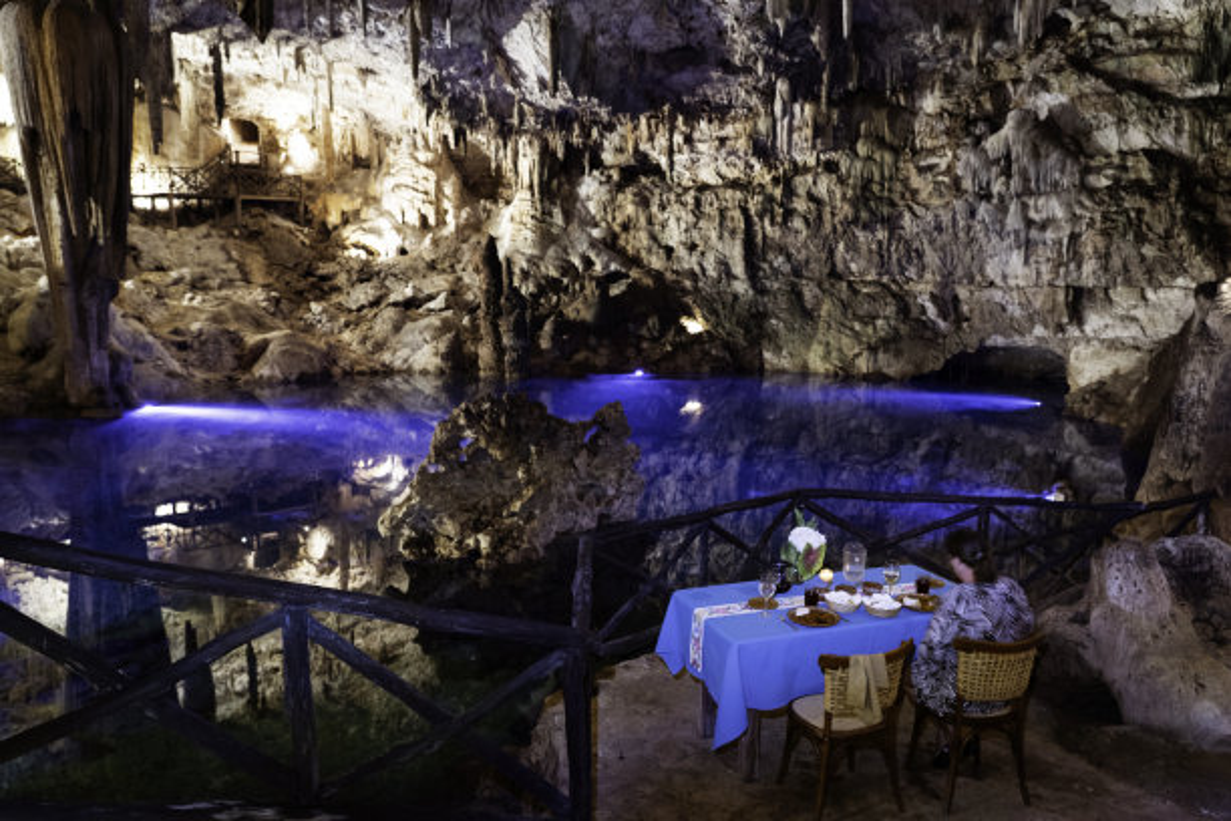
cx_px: 616
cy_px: 410
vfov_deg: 53.1
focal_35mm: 24
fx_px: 821
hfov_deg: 73.7
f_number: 5
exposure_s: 1.3
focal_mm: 24
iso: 2500
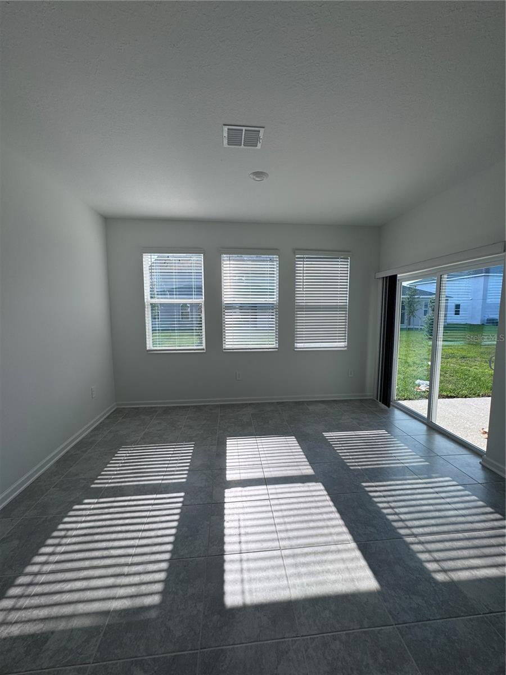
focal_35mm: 14
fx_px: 273
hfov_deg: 85.7
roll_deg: +0.9
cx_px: 253
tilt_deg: -6.4
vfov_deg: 102.1
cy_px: 338
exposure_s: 1/681
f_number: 2.2
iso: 50
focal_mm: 2.22
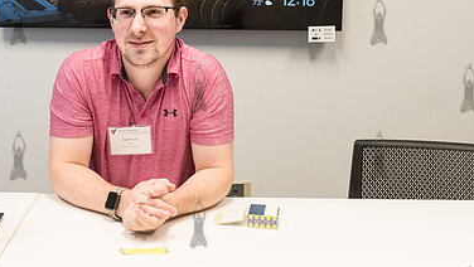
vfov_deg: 22.6
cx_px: 135
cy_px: 95
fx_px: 667
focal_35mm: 53
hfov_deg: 38.4
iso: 2500
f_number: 4.5
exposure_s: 1/250
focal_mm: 26
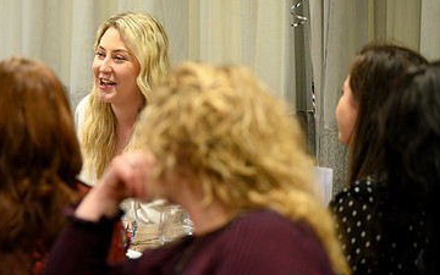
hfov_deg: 12.3
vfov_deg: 7.8
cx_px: 87
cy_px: 136
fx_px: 2027
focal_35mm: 169
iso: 2000
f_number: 2.8
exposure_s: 1/200
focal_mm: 103
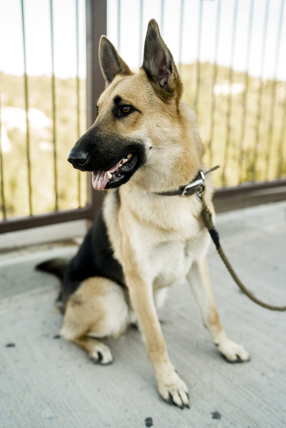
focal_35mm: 35
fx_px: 417
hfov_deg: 37.9
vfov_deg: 54.4
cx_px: 143
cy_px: 214
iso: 320
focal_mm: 35
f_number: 2.2
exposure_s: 1/500
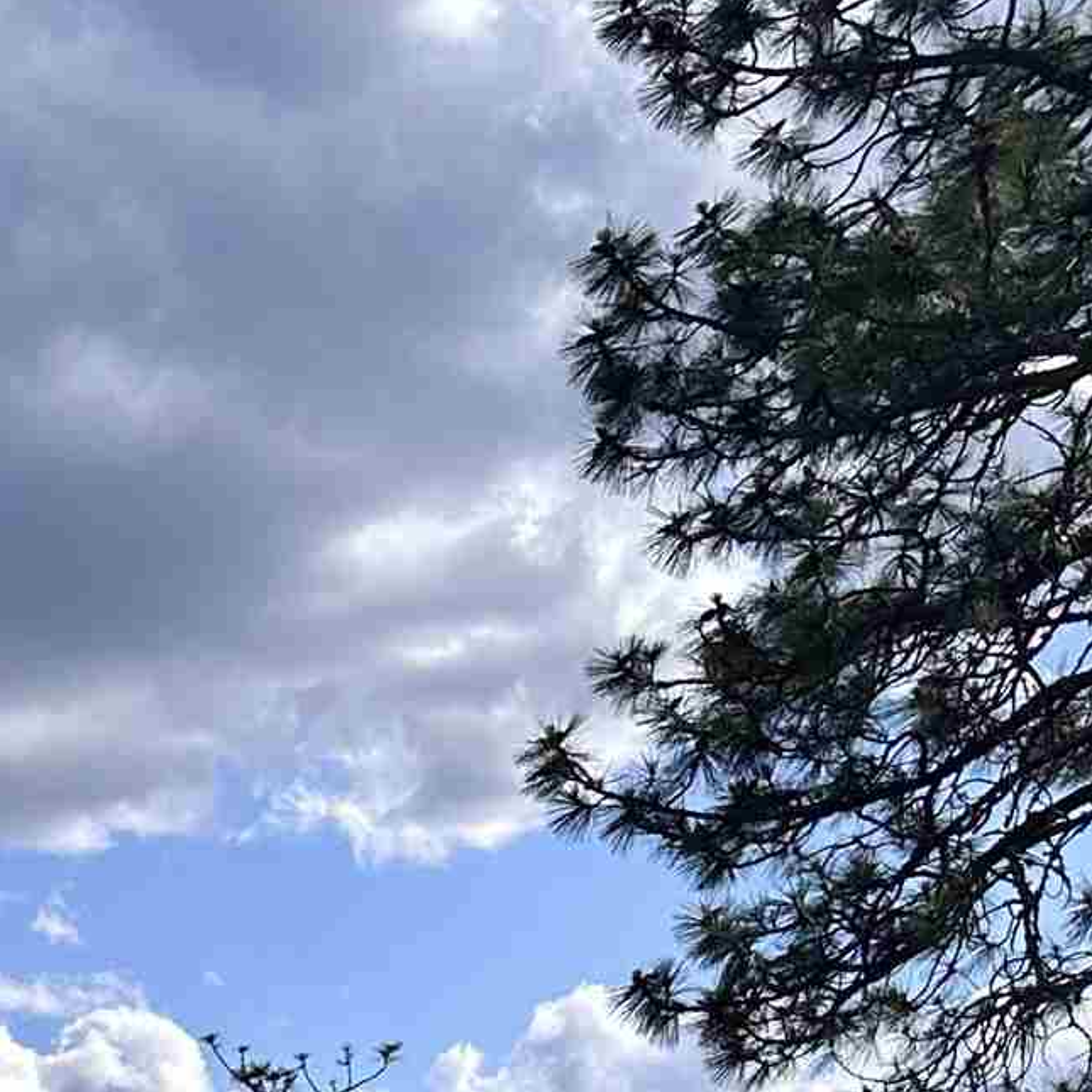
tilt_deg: +0.0
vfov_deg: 15.6
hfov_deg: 16.1
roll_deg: +2.1
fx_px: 3605
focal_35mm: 101
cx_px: -437
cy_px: 1744
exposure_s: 1/5263
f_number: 1.78
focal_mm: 6.86
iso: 80
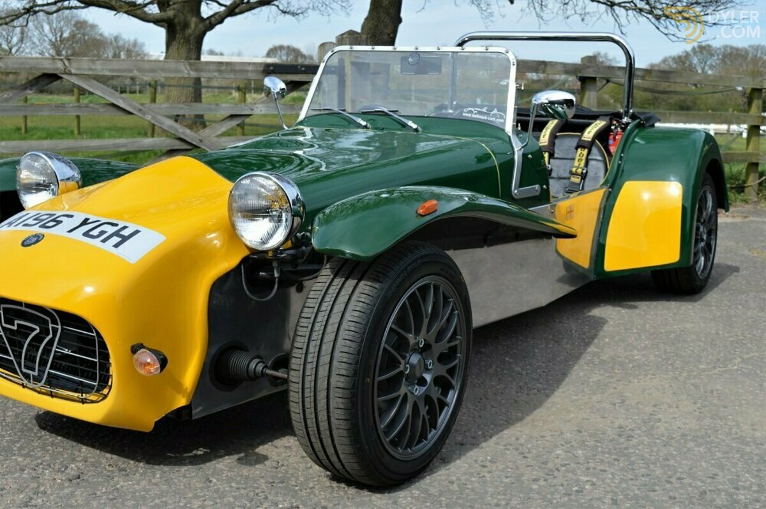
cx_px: 383
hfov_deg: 45.0
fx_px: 924
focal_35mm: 44
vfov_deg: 30.8
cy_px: 254
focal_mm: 29
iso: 100
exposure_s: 1/250
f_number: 8
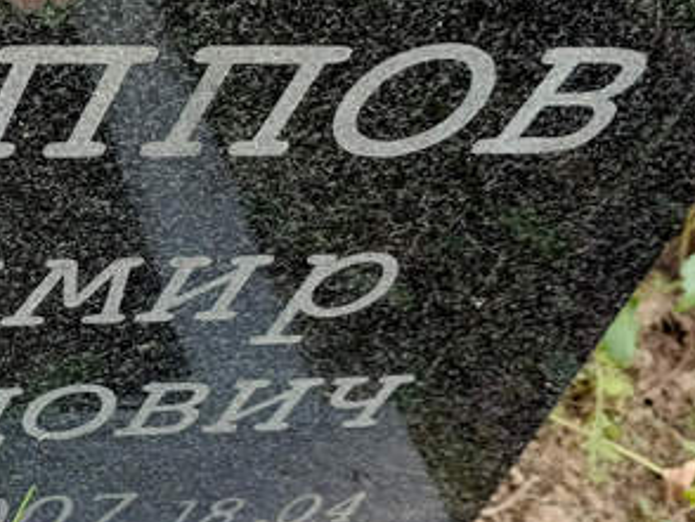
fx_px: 1366
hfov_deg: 26.0
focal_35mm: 68
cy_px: 265
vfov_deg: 21.6
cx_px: -104
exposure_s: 1/100
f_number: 1.69
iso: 122
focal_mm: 4.76
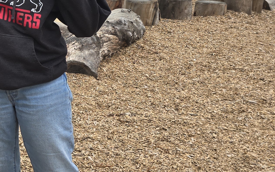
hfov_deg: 21.6
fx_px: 577
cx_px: -156
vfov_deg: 16.6
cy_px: -5
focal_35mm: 77
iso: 12
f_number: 1.7
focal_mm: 6.3
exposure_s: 1/474
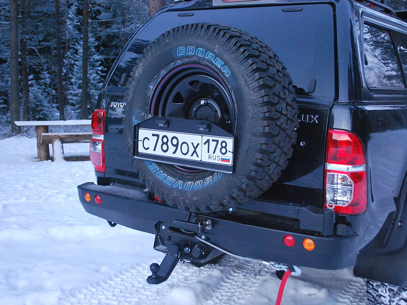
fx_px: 541
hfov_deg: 41.2
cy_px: 151
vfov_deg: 31.5
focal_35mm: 46
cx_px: 214
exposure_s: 1/30
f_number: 4.5
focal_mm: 28
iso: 1400
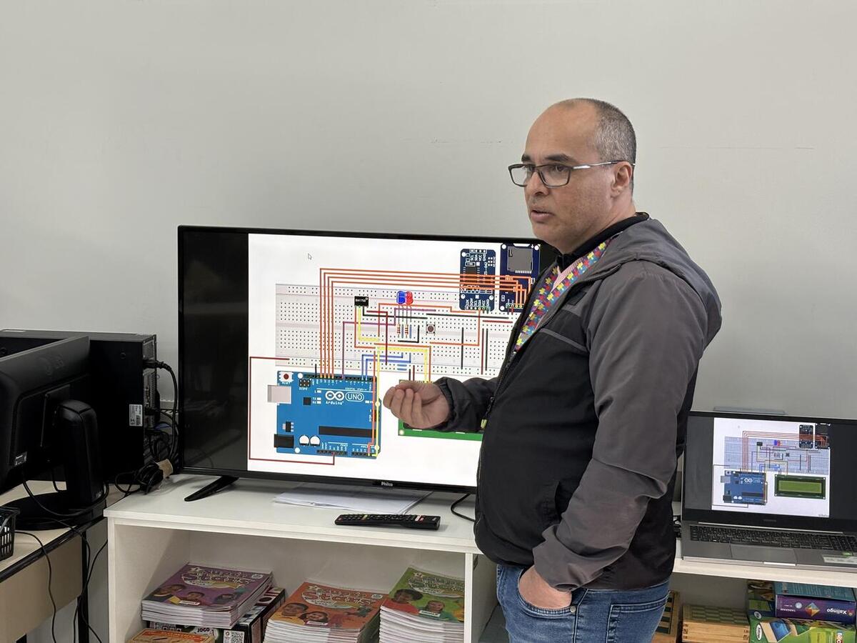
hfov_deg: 36.8
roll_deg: -0.7
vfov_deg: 28.0
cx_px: 428
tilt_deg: -8.0
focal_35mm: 52
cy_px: 322
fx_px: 1287
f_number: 1.6
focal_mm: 5.96
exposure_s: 1/60
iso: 64
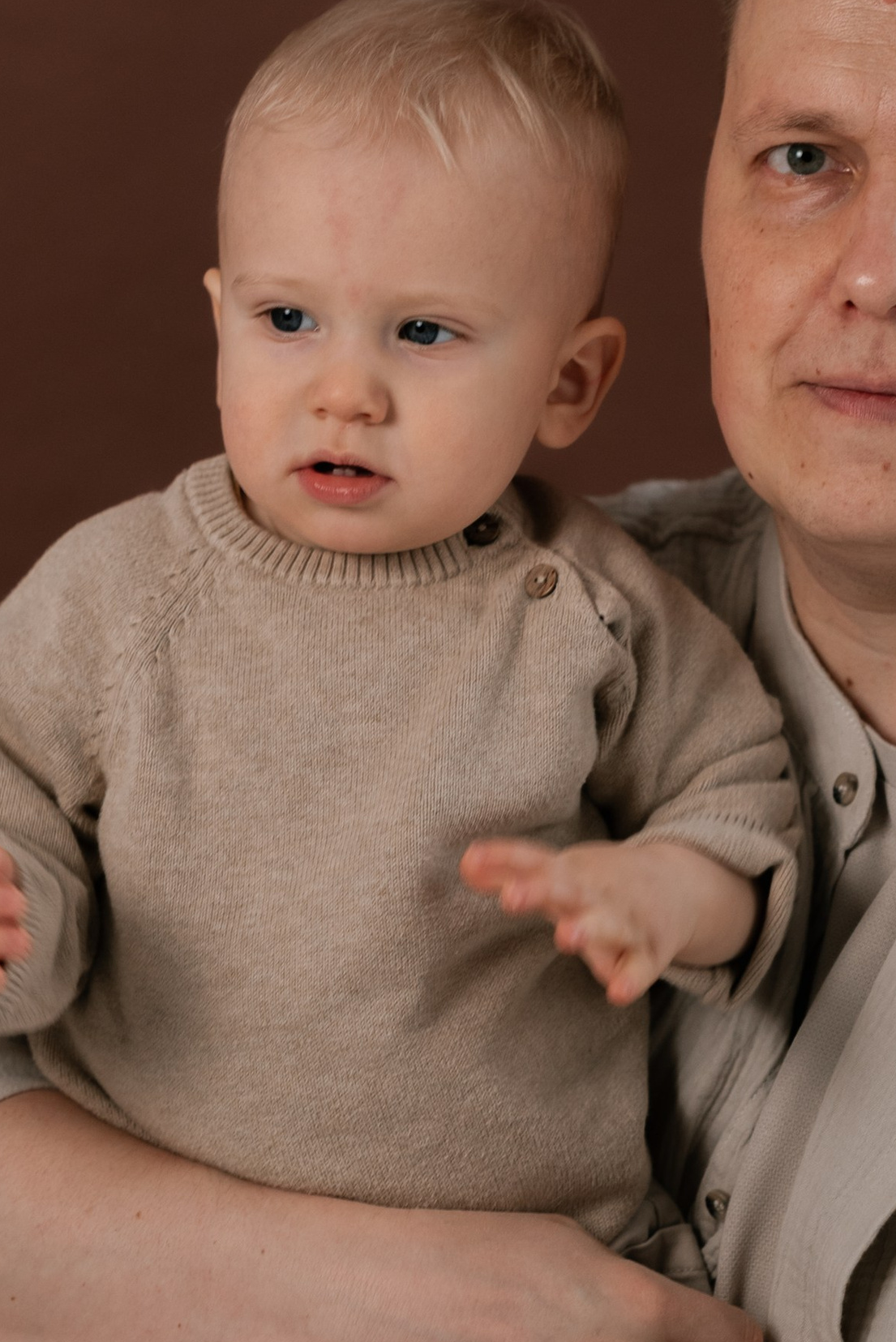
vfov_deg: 10.4
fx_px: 7346
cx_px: 572
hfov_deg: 7.0
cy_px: 78
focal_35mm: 197
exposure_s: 1/250
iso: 320
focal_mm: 85
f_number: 2.5
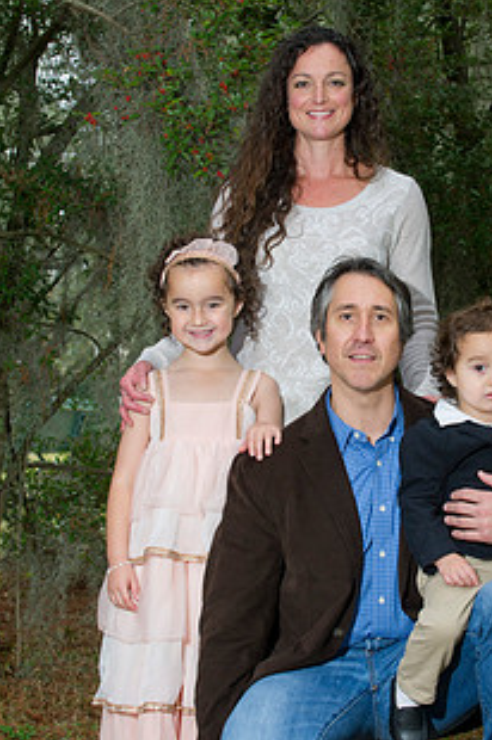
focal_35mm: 119
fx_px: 2445
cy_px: 363
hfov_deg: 11.5
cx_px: 345
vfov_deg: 17.2
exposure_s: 1/250
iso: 640
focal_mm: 82
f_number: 7.1
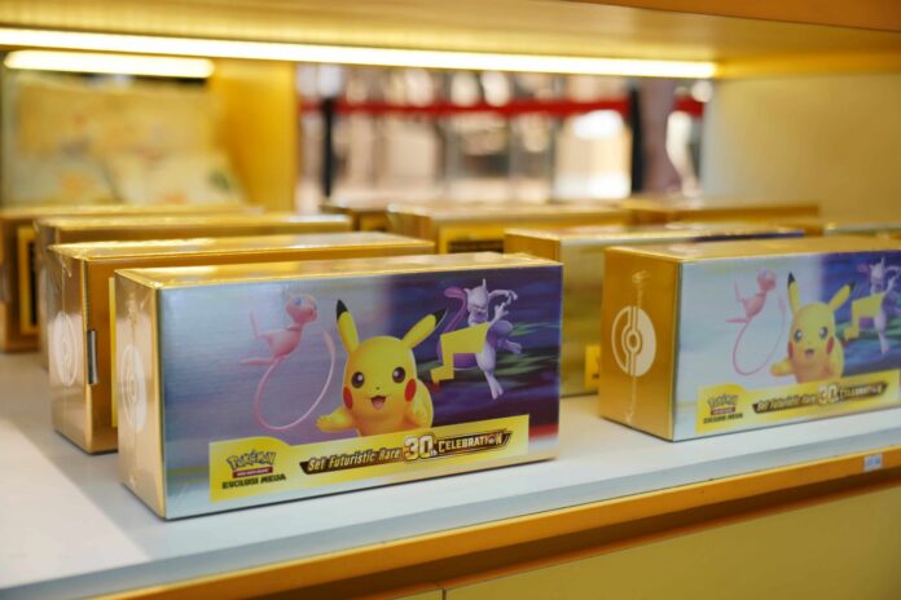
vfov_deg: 29.2
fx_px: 1151
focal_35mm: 46
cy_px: 300
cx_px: 450
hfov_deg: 42.7
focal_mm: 46
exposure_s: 1/125
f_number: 2.8
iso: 640
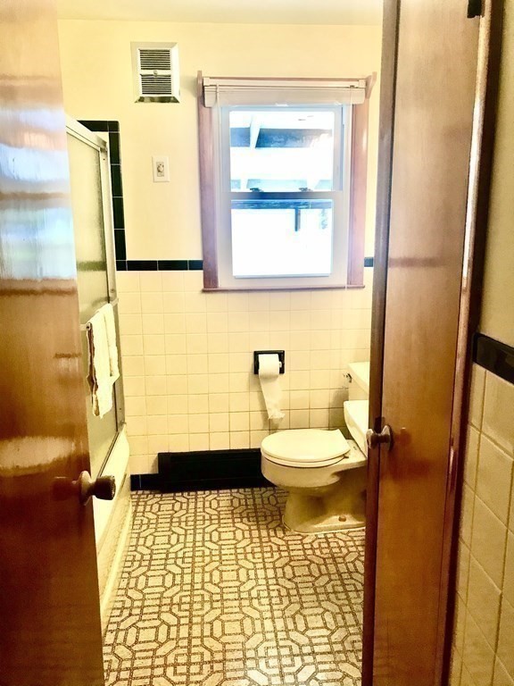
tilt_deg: -12.3
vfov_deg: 63.4
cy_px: 343
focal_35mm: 28
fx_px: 554
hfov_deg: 49.7
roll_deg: +0.8
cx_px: 257
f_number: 1.8
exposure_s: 1/30
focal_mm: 3.99
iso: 40
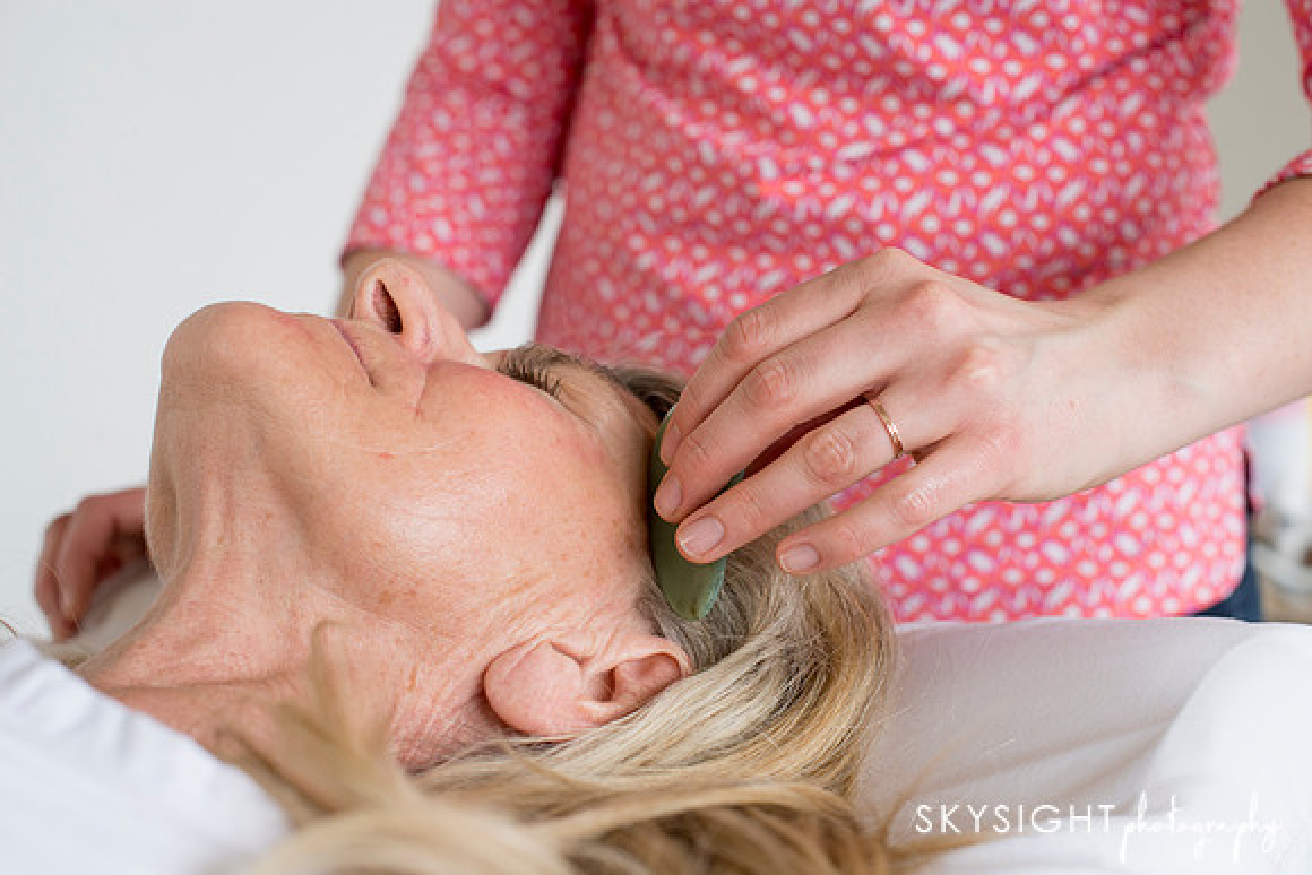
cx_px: 656
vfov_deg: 27.0
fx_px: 1823
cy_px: 438
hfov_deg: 39.6
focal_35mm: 50
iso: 640
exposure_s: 1/200
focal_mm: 50
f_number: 5
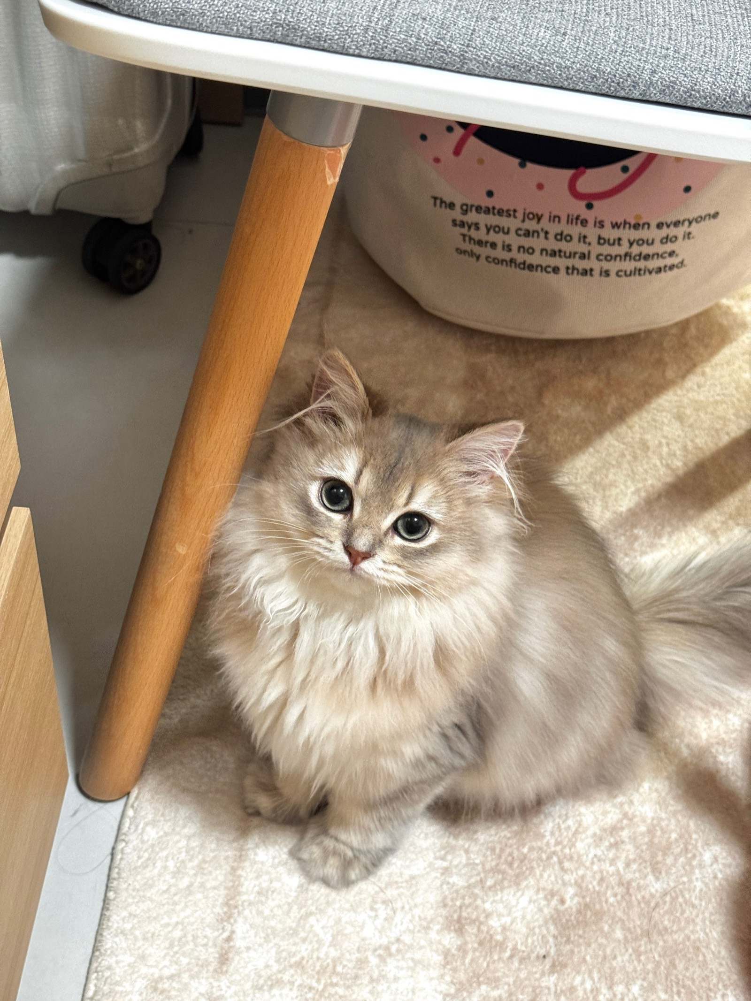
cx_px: 376
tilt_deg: -43.1
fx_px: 1388
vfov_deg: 39.7
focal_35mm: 48
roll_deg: -4.5
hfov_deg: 30.3
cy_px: 500
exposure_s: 1/33
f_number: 1.78
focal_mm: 6.76
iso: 320
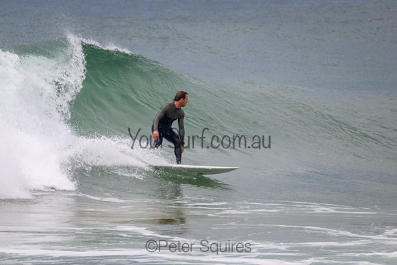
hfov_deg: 1.9
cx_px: 154
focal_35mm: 1099
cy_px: 136
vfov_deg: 1.3
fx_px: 12117
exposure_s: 1/2000
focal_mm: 800
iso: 1100
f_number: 11
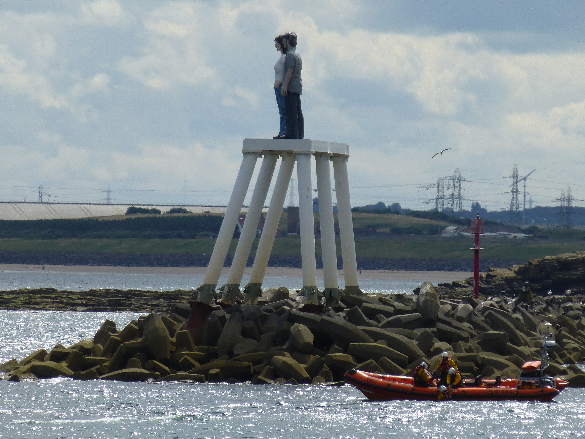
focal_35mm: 624
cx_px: 292
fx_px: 10545
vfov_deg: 2.4
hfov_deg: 3.2
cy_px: 220
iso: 100
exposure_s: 1/640
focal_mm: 86
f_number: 6.4
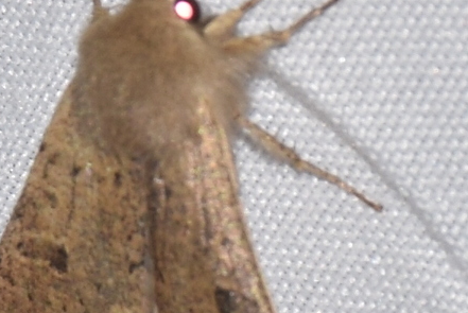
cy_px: 212
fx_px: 5934
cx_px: 154
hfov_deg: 4.5
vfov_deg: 3.0
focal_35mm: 456
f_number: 13
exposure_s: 1/160
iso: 100
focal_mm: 140
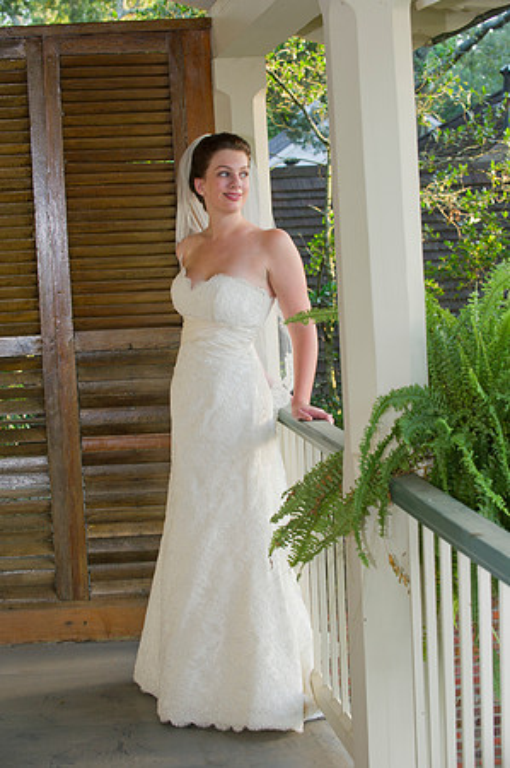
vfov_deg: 26.0
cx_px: 255
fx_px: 1661
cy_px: 384
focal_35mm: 78
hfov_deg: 17.5
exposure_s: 1/60
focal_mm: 78
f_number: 5.6
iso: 400
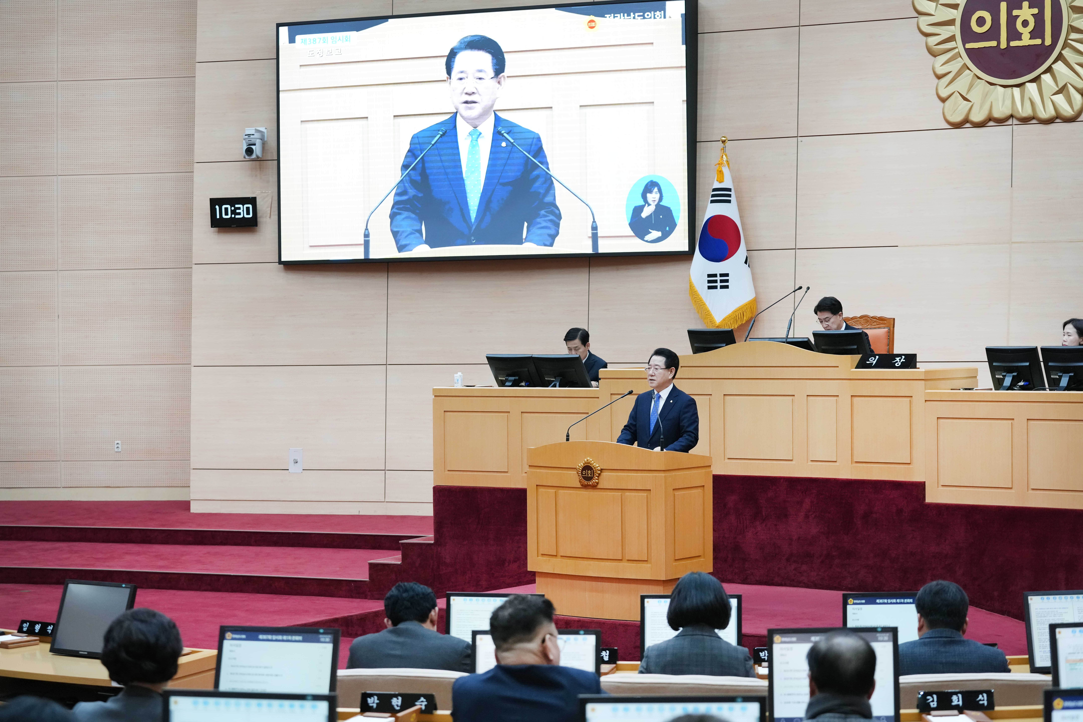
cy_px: 361
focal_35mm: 72
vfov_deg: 18.9
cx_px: 542
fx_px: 2166
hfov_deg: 28.1
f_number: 4.5
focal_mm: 72
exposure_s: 1/250
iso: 3200
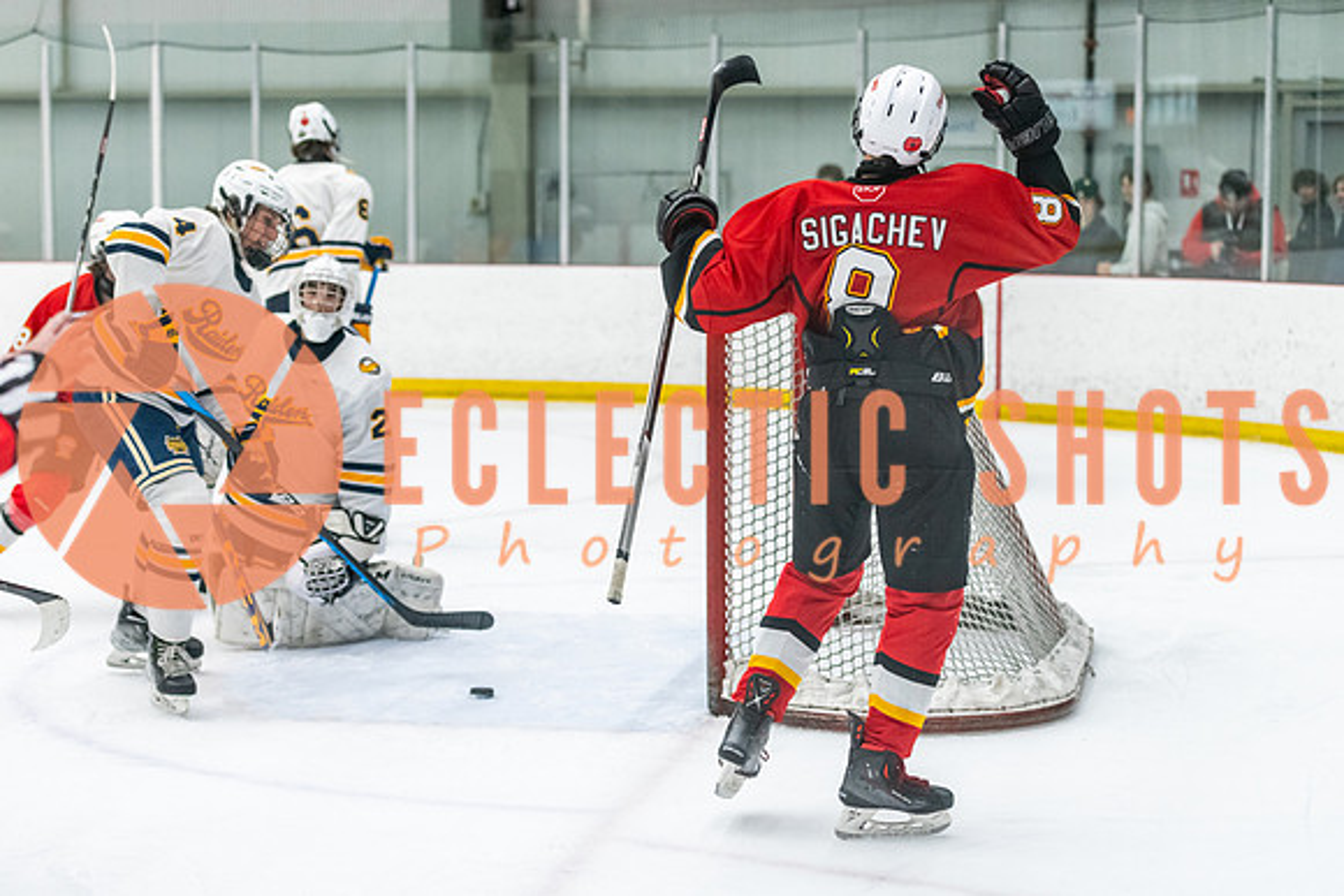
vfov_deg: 16.7
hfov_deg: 24.8
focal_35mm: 82
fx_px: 3053
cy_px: 504
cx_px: 615
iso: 3200
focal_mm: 70
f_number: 2.8
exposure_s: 1/800
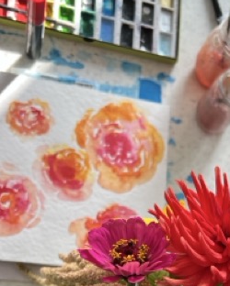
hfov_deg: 28.9
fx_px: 442
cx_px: 162
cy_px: 275
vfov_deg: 33.4
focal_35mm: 52
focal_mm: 5.7
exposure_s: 1/121
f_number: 1.5
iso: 40
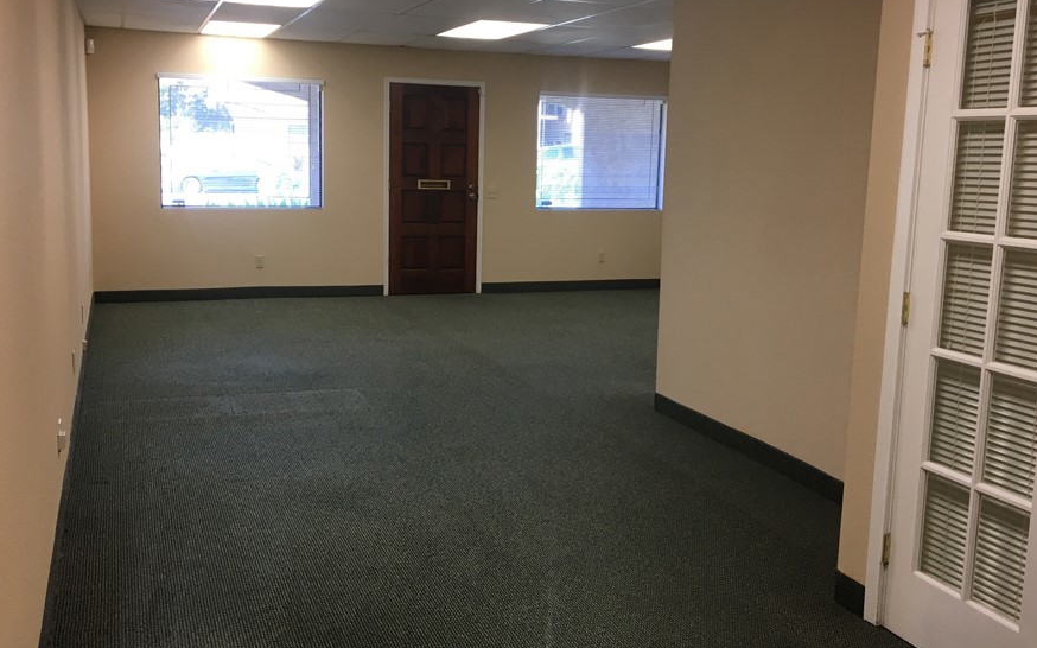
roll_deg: -0.9
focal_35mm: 36
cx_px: 483
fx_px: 1017
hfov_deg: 54.0
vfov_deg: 35.3
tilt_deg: -9.0
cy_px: 291
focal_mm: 4.15
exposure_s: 1/30
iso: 25
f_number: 2.2
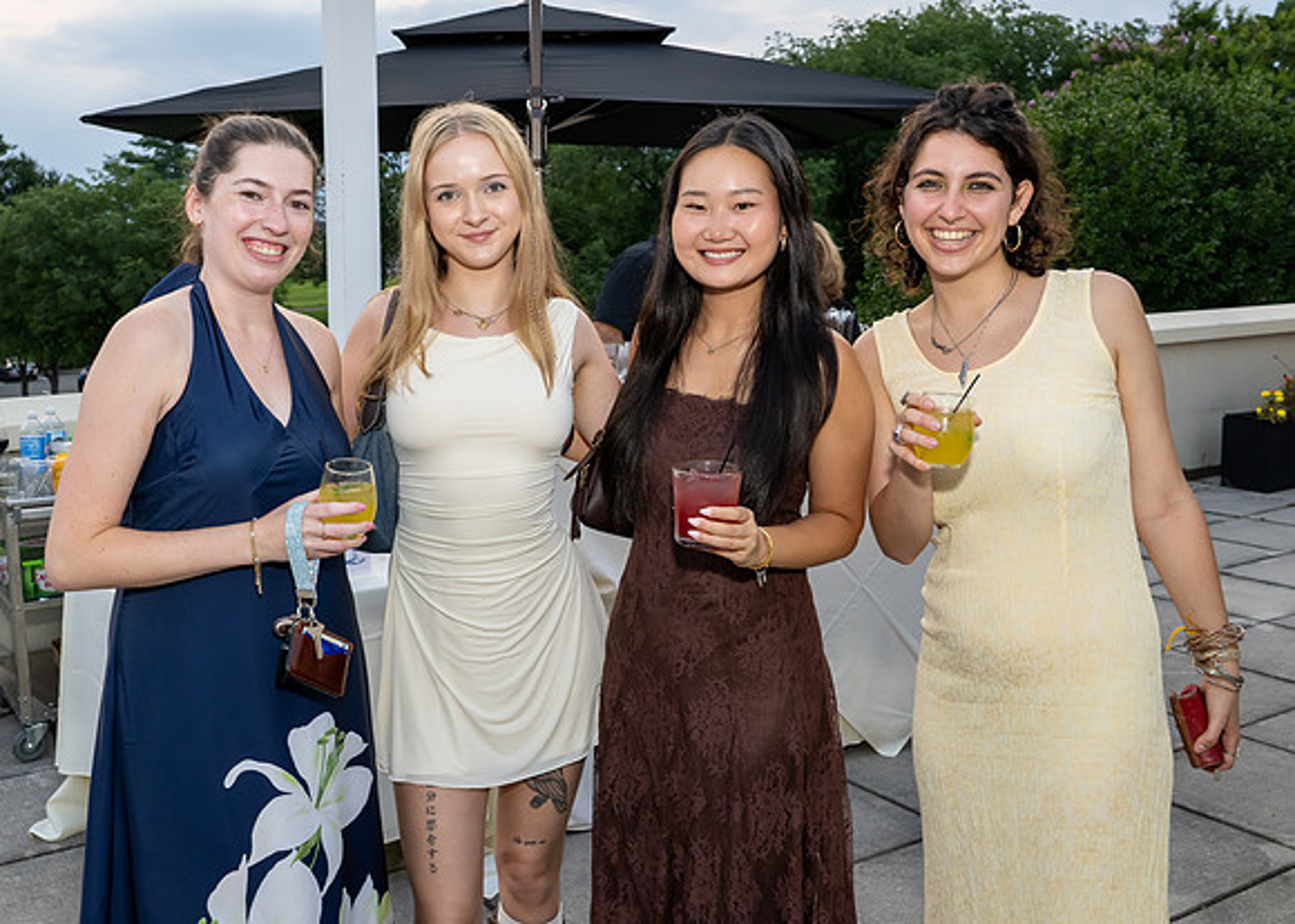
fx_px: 1346
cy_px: 416
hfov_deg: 51.2
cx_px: 551
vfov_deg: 37.9
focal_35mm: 37
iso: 800
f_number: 8
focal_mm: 29.5
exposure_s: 1/250
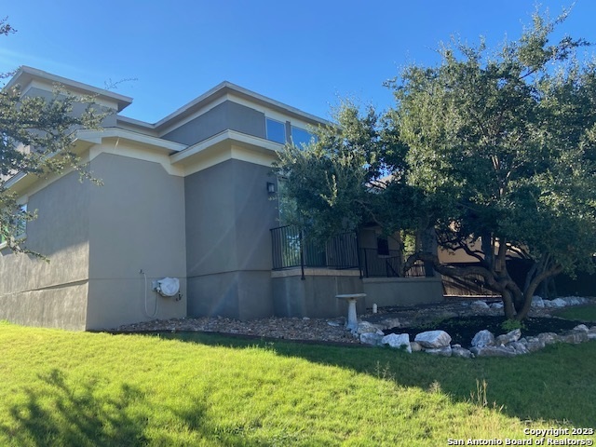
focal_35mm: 26
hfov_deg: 67.3
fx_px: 448
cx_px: 298
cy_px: 224
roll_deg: +2.9
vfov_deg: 53.1
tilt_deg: +11.8
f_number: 1.8
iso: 32
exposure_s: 1/827
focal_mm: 4.25
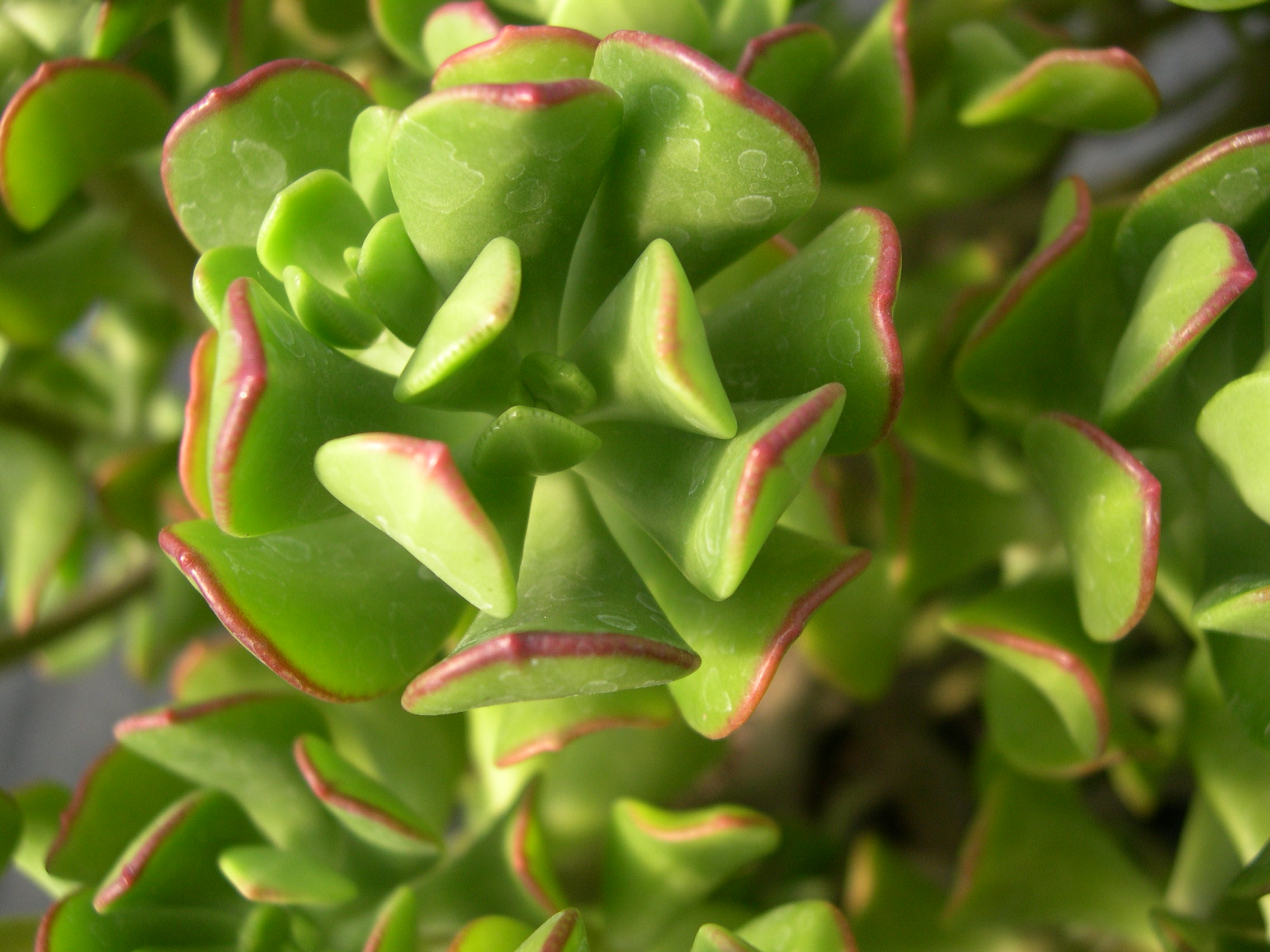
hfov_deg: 49.0
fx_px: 1394
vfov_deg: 37.7
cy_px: 476
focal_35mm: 38
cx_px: 635
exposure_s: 1/417
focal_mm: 8
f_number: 2.8
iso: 100
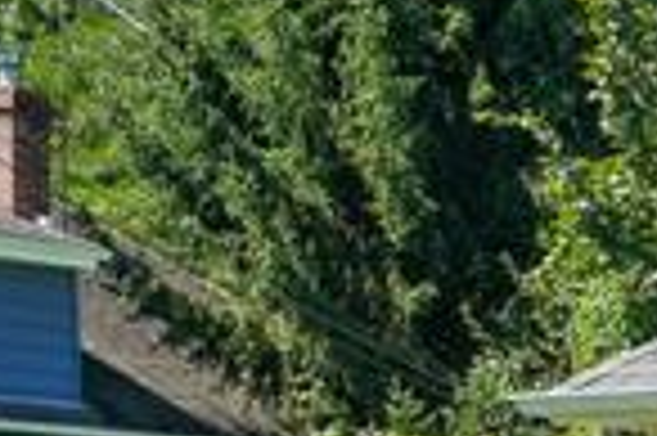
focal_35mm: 168
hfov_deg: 10.6
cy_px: 674
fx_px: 3063
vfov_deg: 8.0
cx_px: 1557
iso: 100
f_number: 11
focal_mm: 24
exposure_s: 1/100
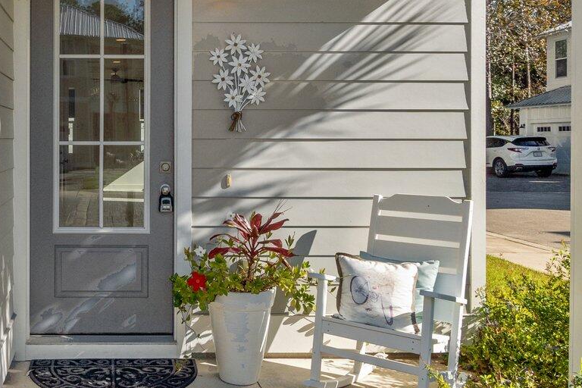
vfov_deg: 33.2
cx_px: 104
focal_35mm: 40
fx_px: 647
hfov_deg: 45.6
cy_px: 141
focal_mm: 10
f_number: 9
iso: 100
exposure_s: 1/125
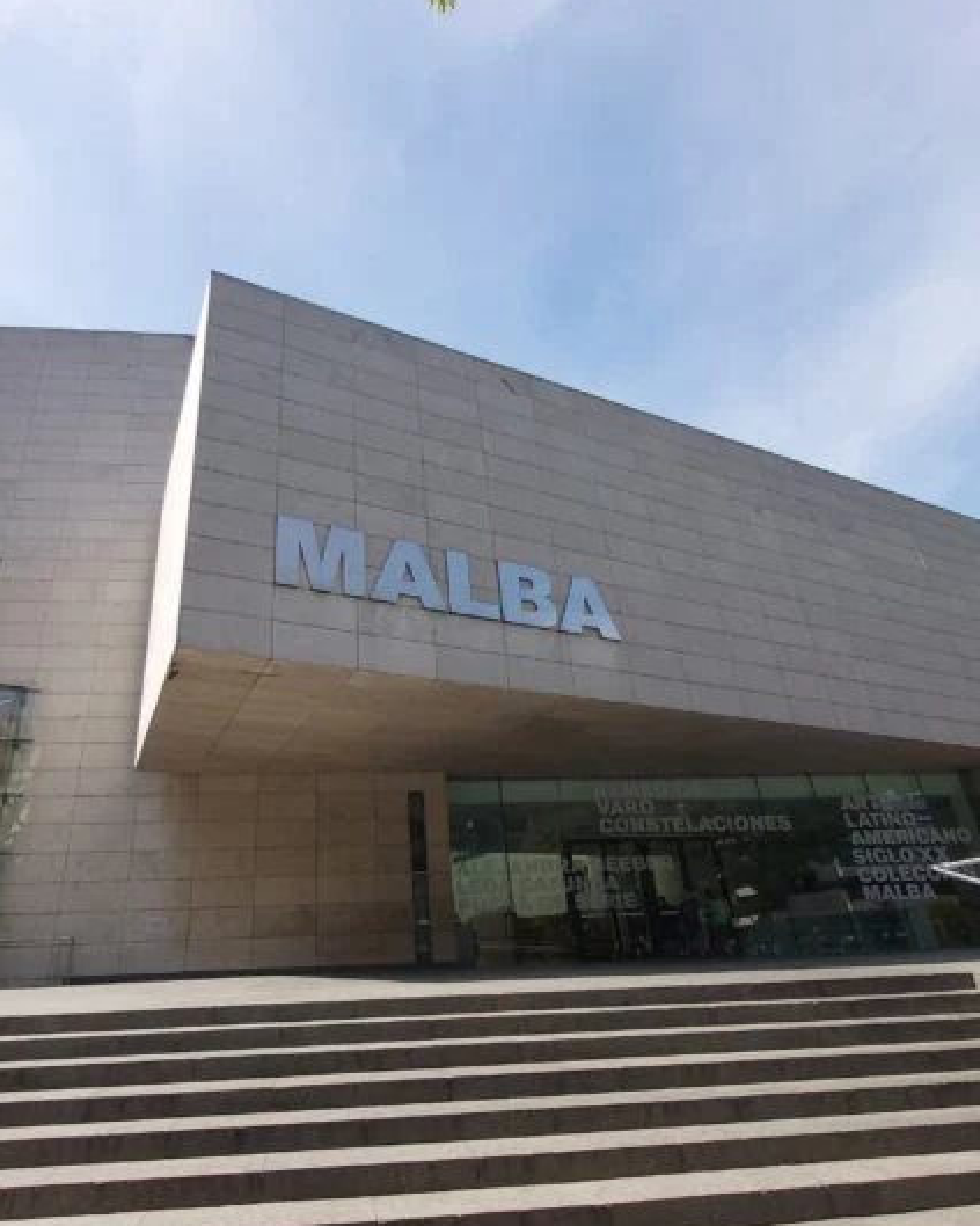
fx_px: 617
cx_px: 387
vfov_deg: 89.5
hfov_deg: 76.0
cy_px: 658
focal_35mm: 17
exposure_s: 1/915
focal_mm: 1.42
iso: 40
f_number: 2.2
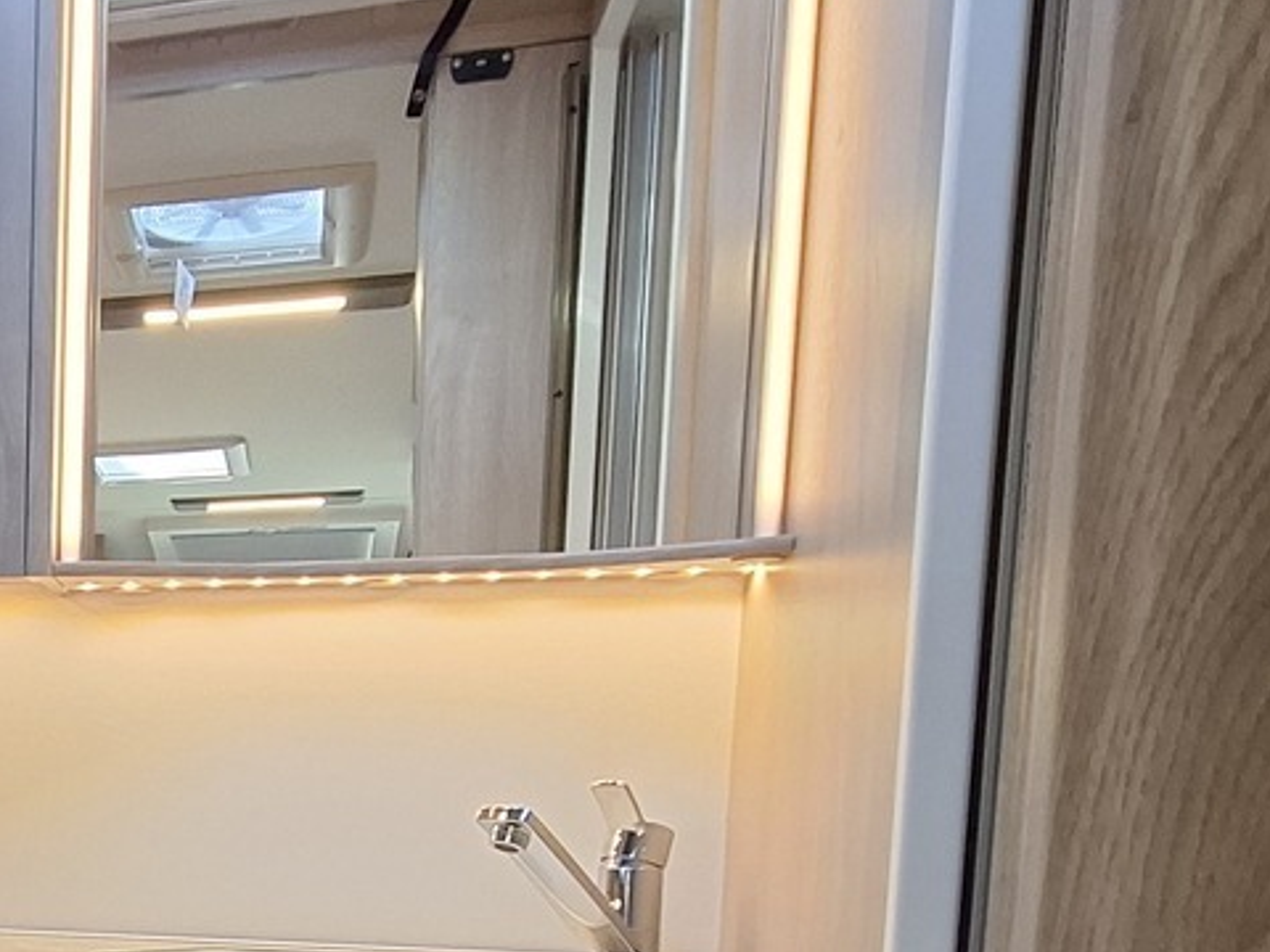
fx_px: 1431
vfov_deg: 33.9
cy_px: 928
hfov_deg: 36.6
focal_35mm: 39
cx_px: -262
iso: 200
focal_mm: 1.74
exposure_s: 1/50
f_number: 2.2
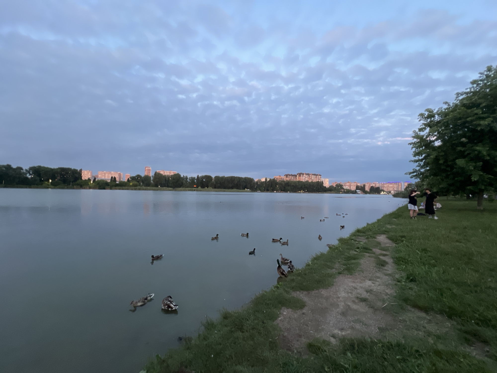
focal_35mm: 13
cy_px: 186
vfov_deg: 89.9
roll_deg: -1.5
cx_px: 248
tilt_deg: +0.9
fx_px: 187
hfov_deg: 106.2
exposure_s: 1/60
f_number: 1.8
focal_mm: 1.57
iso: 500
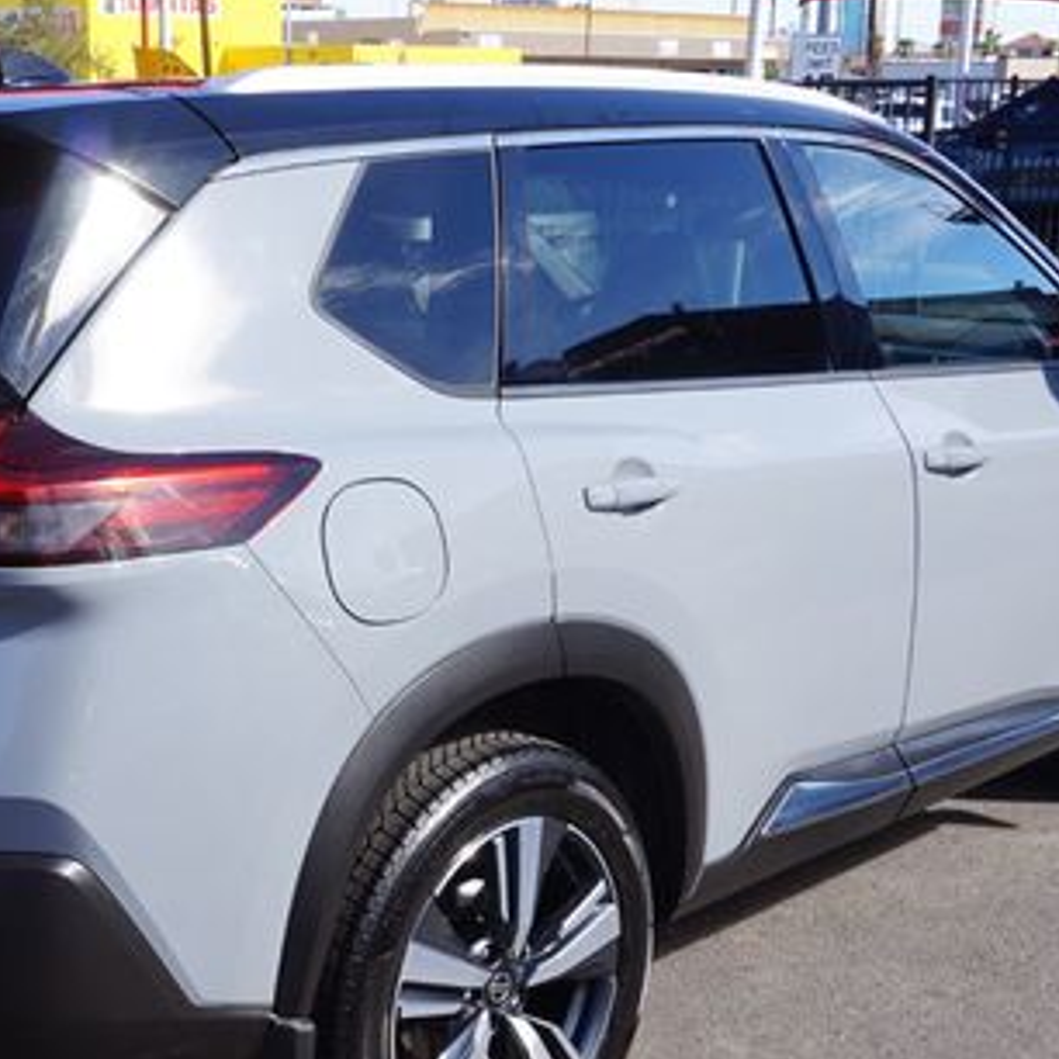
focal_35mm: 56
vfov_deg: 30.5
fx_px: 1934
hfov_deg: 30.3
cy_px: 640
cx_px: 318
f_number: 9
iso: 100
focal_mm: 21
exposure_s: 1/80
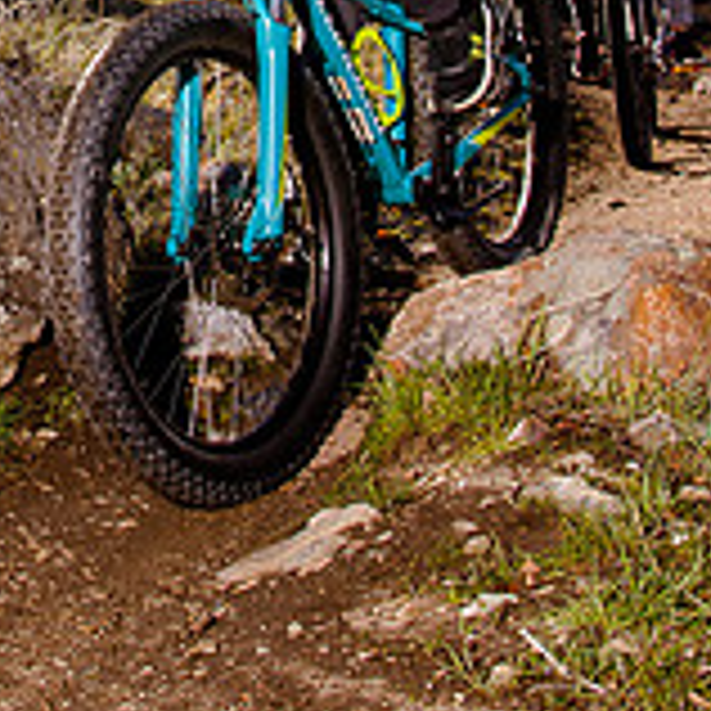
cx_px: -57
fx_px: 2022
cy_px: -234
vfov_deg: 18.5
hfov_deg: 19.2
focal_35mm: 87
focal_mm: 24
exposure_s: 1/200
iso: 250
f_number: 11
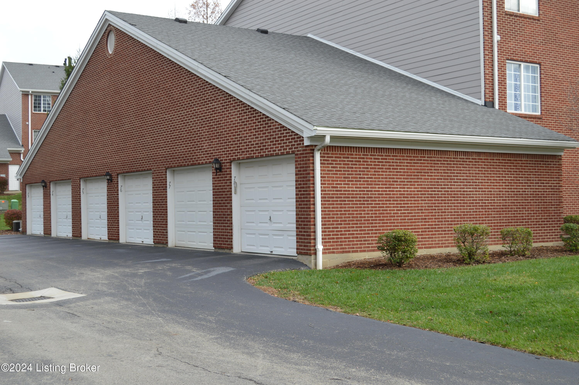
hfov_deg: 41.1
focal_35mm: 48
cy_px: 192
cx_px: 290
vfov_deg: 28.0
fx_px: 771
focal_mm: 32
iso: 110
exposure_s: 1/125
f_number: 5.6
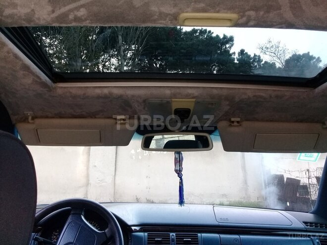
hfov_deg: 58.4
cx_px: 164
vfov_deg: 45.4
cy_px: 122
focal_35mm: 31
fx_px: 293
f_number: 2.2
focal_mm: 3.3
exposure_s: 1/33
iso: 100
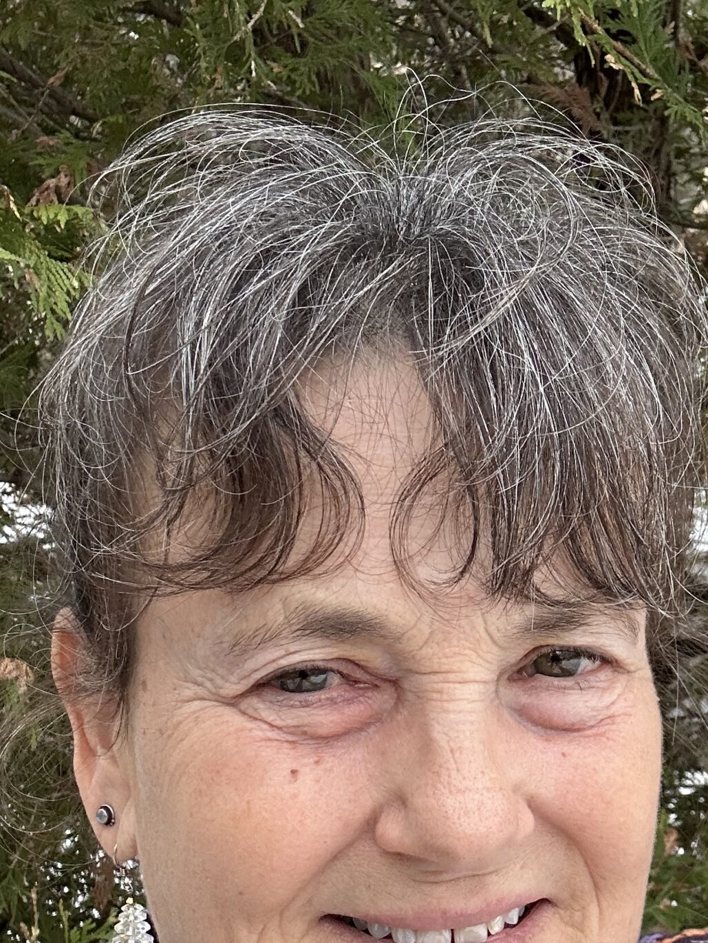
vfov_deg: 33.6
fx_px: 1526
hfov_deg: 25.9
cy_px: 717
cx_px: 507
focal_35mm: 56
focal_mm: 2.69
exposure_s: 1/121
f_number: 1.9
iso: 50
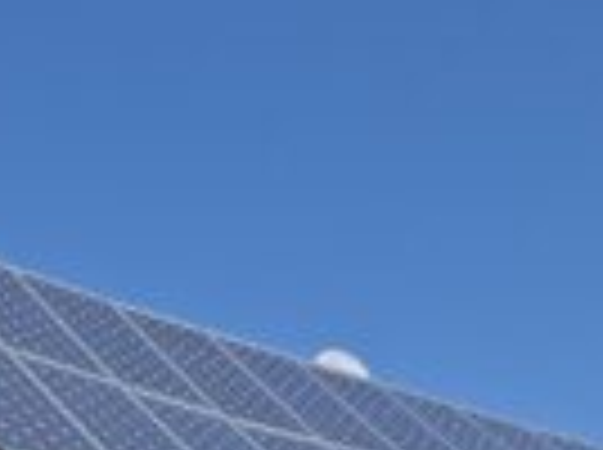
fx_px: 1791
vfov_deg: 13.0
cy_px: 796
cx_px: 135
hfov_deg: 19.0
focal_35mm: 103
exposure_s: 1/1610
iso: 50
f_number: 1.8
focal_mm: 5.54
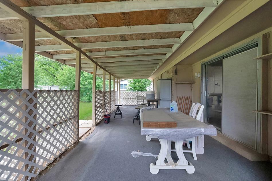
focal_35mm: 14
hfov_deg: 104.2
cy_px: 92
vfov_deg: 81.2
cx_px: 138
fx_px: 106
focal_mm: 13
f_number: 2.8
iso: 12800
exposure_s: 1/8000
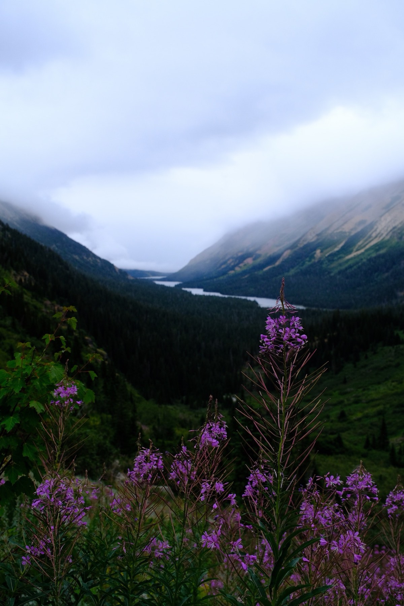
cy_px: 303
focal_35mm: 35
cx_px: 202
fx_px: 589
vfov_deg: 54.4
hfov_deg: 37.9
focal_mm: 23.5
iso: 800
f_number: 5
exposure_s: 1/1700
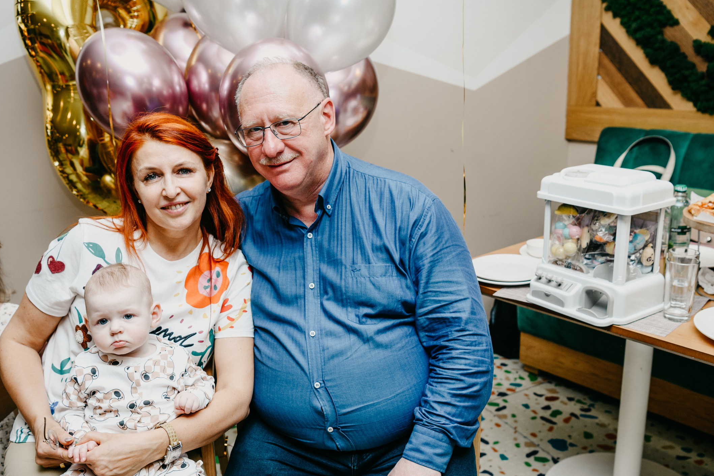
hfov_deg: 54.4
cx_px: 356
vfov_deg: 37.8
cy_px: 266
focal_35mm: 35
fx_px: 694
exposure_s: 1/160
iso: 125
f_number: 3.5
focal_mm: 29
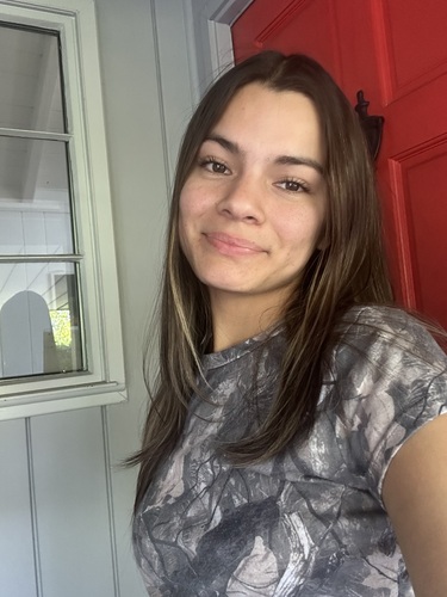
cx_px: 224
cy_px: 298
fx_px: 517
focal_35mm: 30
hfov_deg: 46.8
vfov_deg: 60.0
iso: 160
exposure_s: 1/60
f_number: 1.9
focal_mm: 2.69
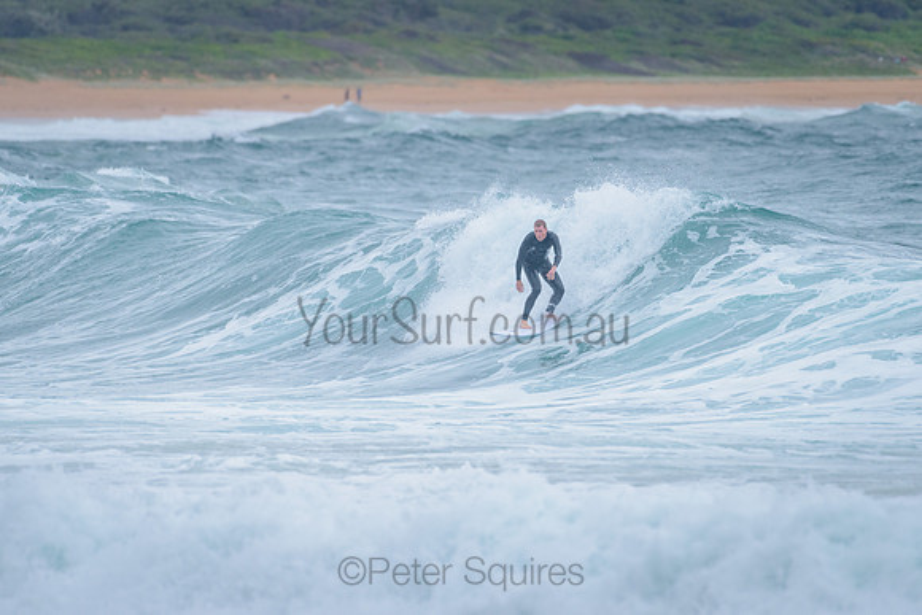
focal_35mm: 613
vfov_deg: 2.2
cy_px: 281
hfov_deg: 3.4
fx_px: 15708
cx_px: 484
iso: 640
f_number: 5.6
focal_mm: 500
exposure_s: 1/1250
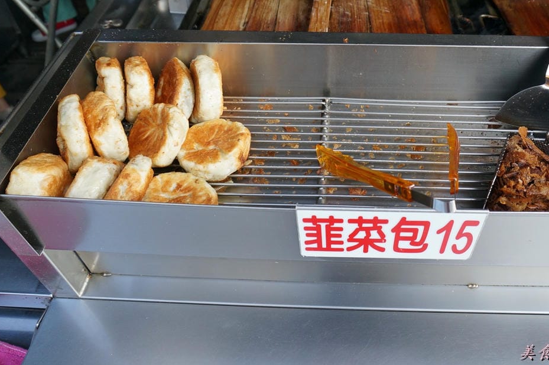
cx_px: 327
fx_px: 472
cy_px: 131
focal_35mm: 31
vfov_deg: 41.9
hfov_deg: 59.9
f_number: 4
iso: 320
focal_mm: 16
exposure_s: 1/160
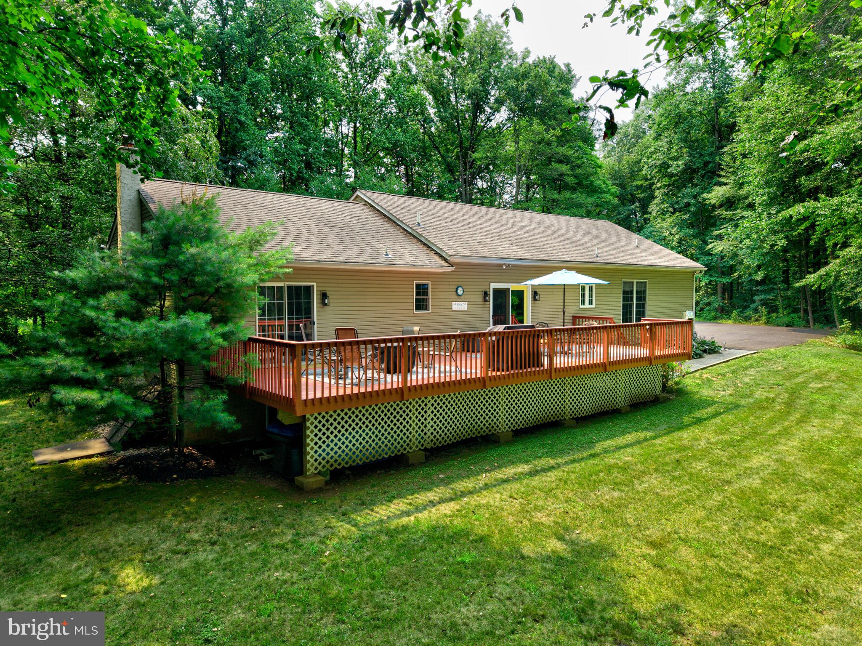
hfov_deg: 71.6
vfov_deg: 56.8
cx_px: 431
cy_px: 323
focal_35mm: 24
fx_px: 598
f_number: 1.8
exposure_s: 1/800
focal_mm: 8.7
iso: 200
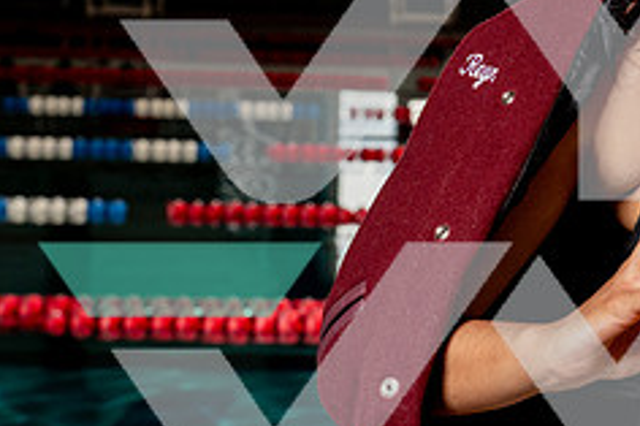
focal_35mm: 150
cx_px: 738
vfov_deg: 9.1
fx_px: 2665
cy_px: 58
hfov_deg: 13.4
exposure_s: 1/250
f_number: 7.1
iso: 400
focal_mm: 61
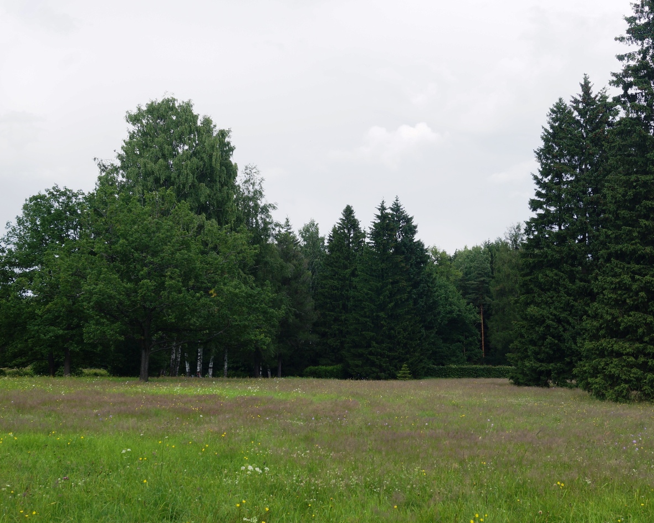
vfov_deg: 29.7
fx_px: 987
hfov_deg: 36.5
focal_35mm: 51
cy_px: 262
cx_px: 386
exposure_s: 1/100
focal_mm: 30
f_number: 11
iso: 100
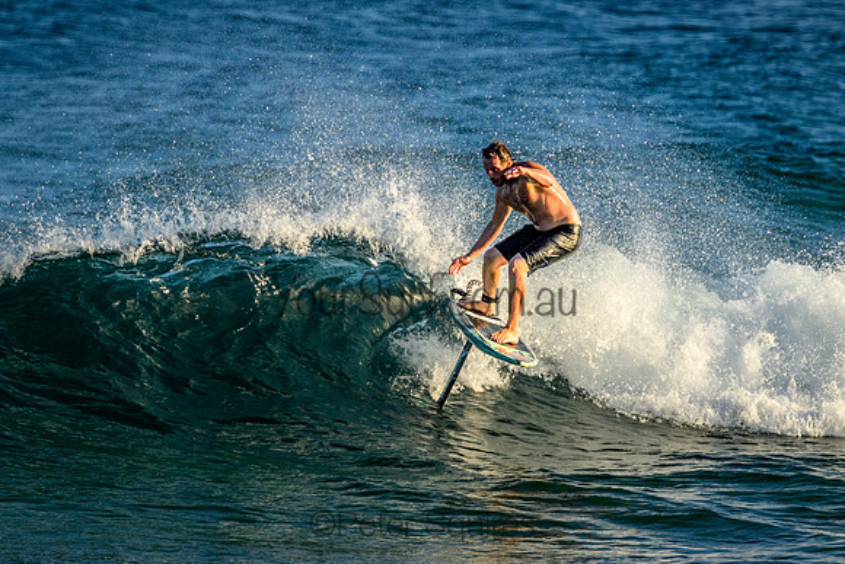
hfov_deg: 2.6
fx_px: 18781
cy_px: 282
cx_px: 422
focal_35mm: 800
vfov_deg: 1.7
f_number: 11
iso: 2000
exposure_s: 1/2000
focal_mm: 800
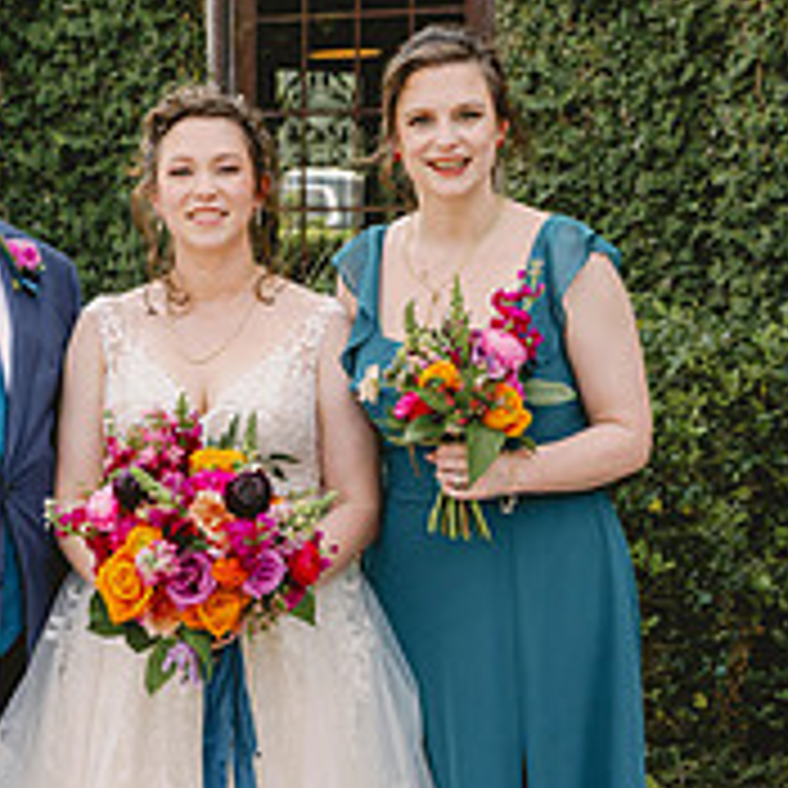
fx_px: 3271
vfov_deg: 13.7
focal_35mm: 127
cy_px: 486
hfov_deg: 13.7
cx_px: 180
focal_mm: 58
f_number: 5
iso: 200
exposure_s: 1/400
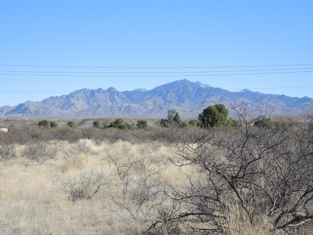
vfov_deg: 25.2
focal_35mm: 58
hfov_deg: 33.2
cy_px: 118
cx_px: 156
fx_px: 524
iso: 80
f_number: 2.8
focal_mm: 12.5
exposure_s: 1/800
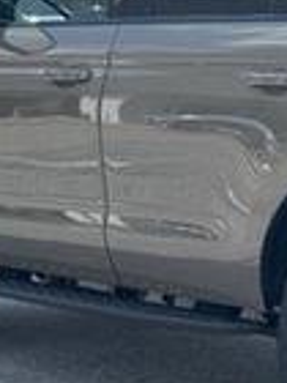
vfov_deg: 11.4
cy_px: 145
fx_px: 1912
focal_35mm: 173
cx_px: 396
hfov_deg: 8.4
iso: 64
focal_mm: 6.76
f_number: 1.78
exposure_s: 1/1724
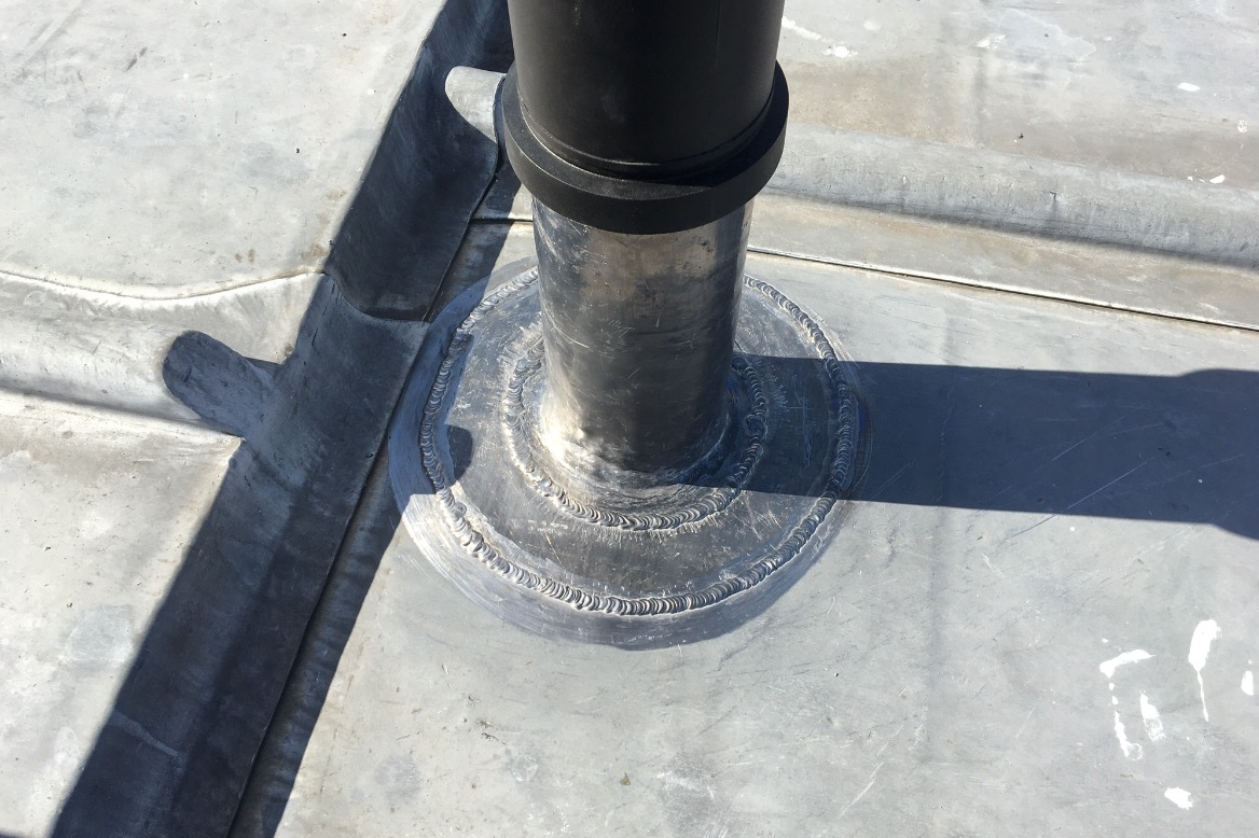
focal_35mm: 31
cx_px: 622
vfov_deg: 42.3
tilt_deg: -57.5
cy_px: 443
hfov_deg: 60.3
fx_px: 1084
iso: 25
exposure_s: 1/927
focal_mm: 4.15
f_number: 2.2
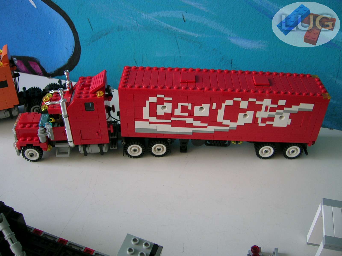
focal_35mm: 35
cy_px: 128
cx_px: 171
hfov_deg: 52.6
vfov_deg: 40.7
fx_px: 346
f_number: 2.8
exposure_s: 1/60.1
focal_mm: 5.4
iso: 50
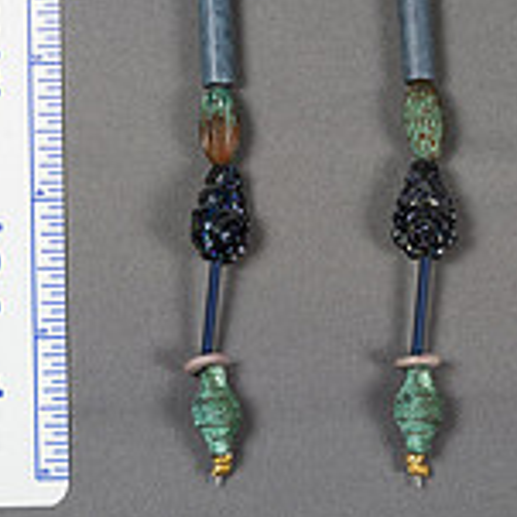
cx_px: 154
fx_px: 2484
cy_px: 130
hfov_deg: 11.9
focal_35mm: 147
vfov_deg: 11.9
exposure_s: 1/250
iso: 360
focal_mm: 58
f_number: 4
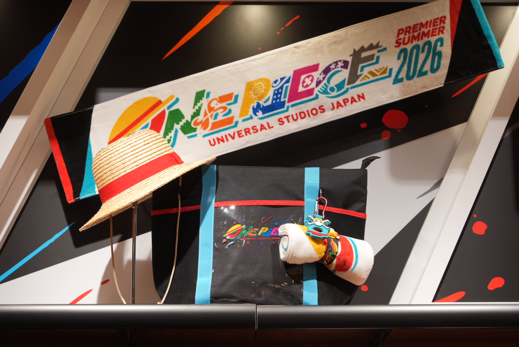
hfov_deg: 23.9
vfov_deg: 16.1
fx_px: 1226
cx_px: 260
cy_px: 174
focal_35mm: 85
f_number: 4.5
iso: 800
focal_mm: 85
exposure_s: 1/100
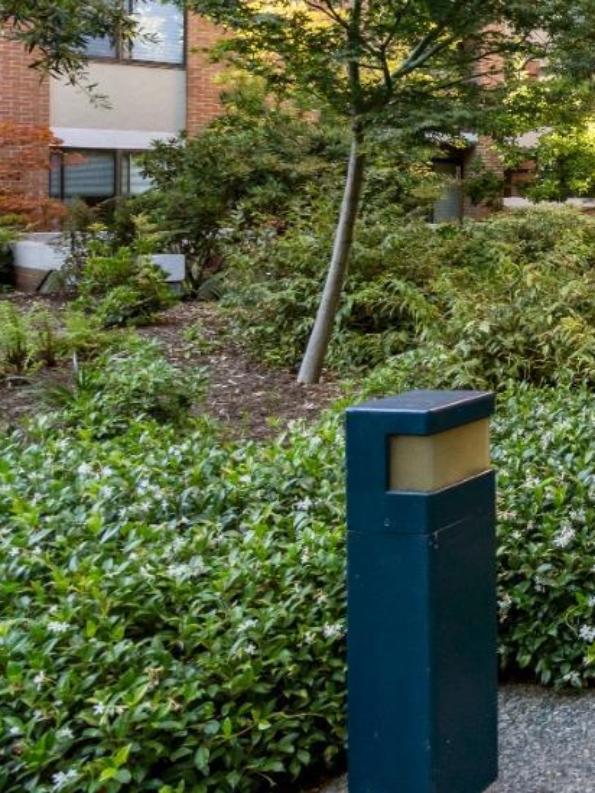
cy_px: 222
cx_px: 1017
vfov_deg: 43.7
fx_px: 962
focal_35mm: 42
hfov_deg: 22.9
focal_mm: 16
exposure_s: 1/80
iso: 800
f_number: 8
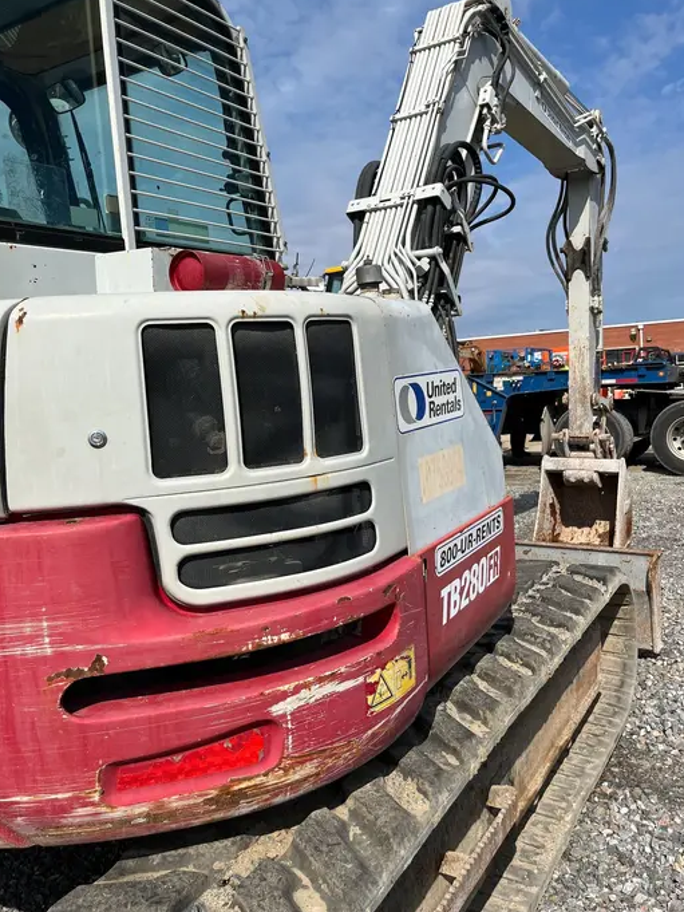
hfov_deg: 49.8
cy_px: 433
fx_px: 737
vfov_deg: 63.4
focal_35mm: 28
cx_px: 335
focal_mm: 5.1
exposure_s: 1/5848
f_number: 1.6
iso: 50
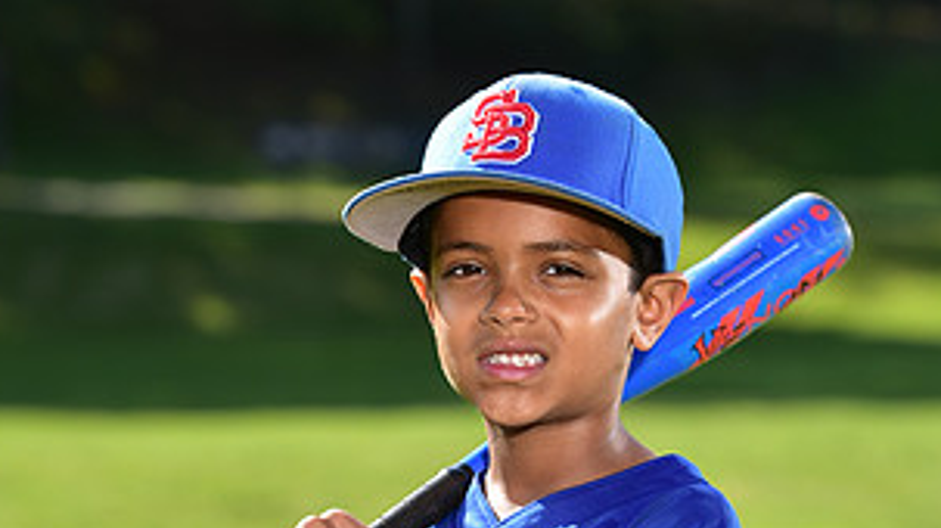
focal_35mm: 241
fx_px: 6010
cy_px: 575
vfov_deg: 5.0
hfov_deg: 9.0
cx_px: 530
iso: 80
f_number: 5
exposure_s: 1/250
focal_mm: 120
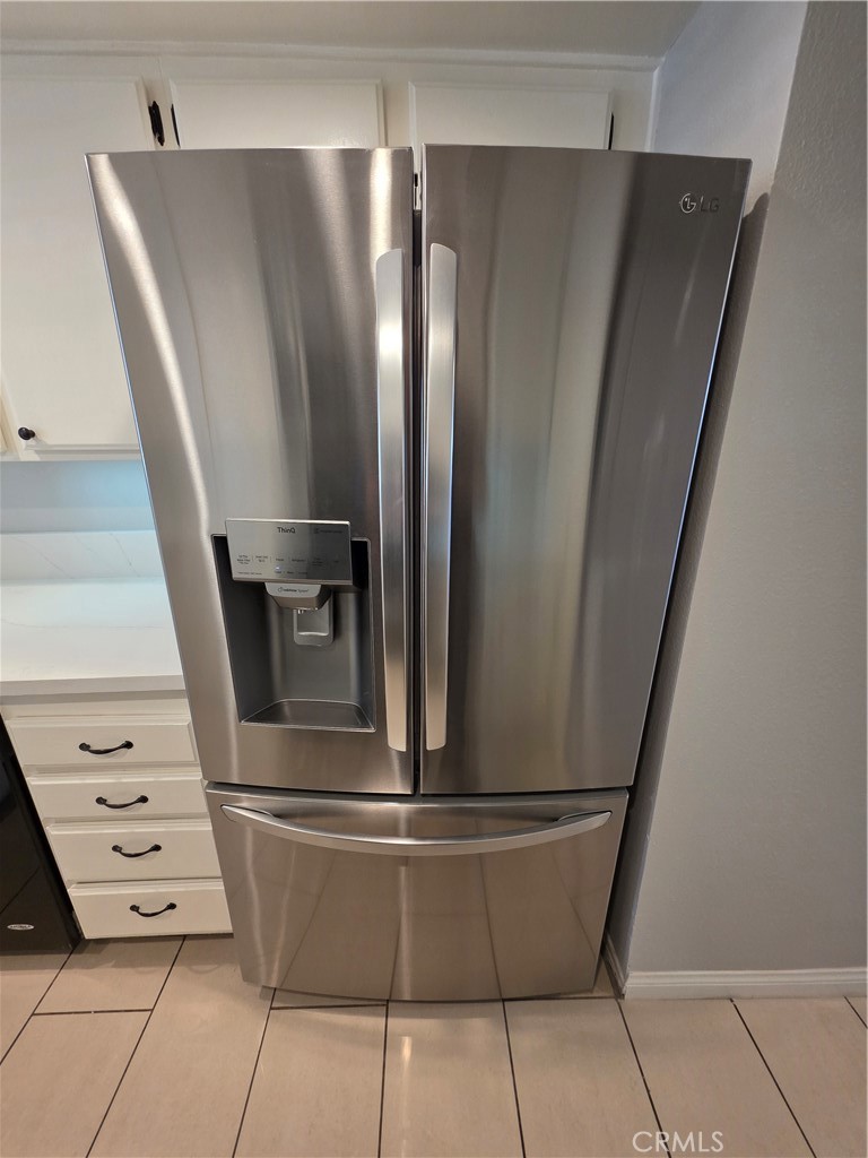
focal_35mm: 13
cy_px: 579
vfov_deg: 106.2
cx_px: 434
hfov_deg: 89.9
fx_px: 435
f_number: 1.9
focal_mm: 2.2
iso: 250
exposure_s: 1/120
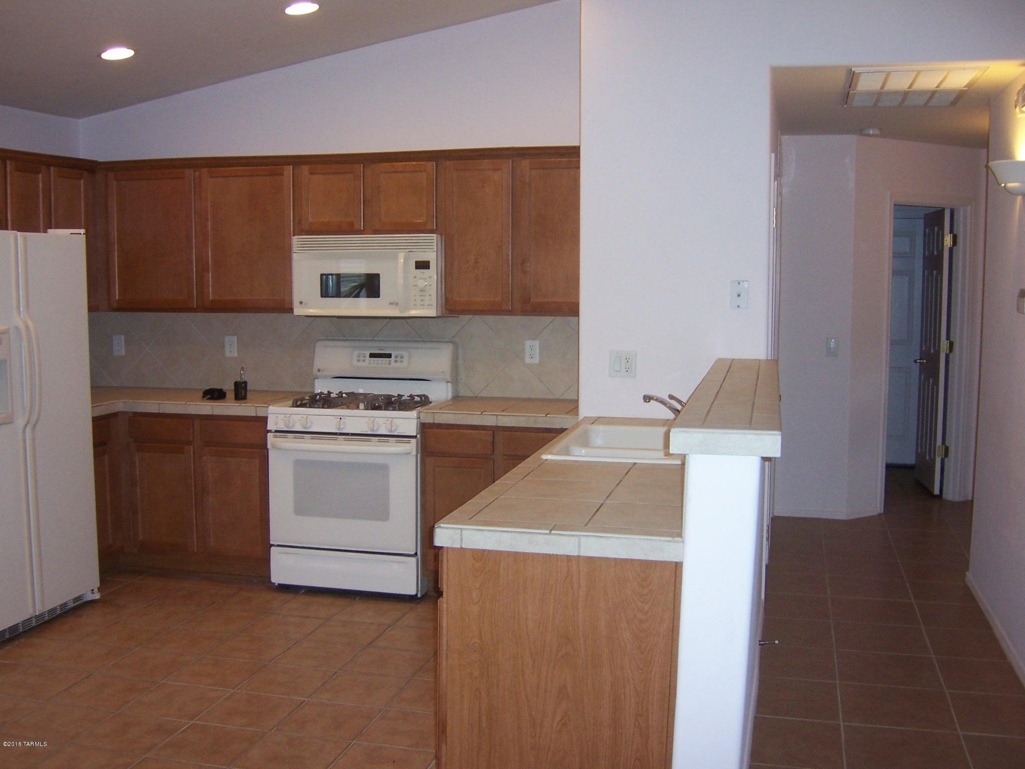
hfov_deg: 51.4
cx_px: 512
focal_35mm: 36
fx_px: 1066
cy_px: 384
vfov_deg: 39.7
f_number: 2.8
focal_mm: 6.2
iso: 125
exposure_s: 1/60
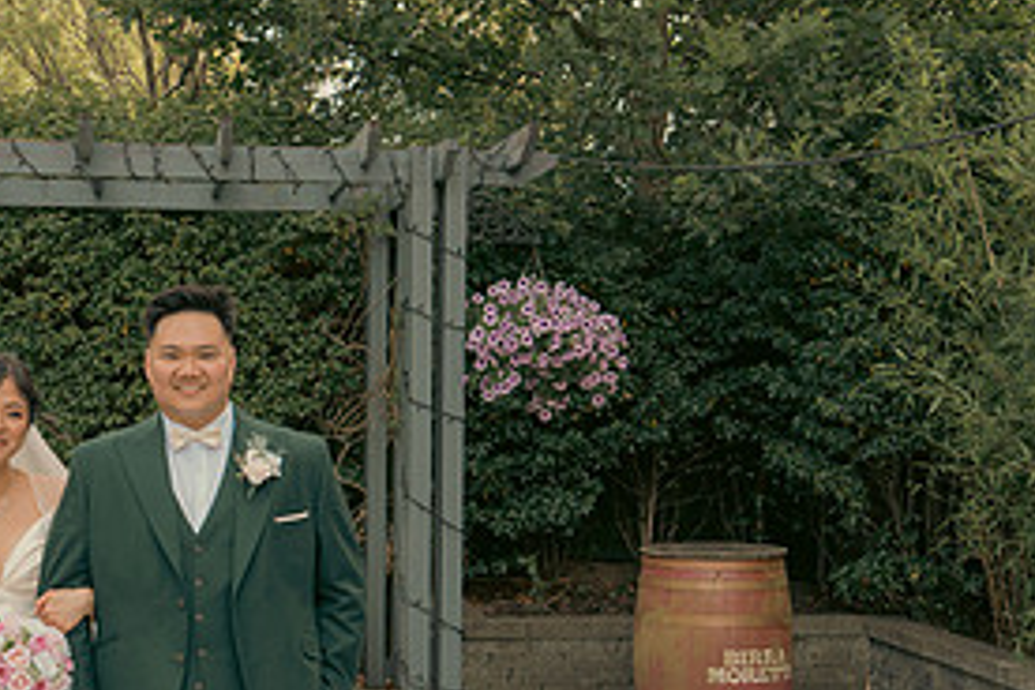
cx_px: 161
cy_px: 493
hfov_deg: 30.8
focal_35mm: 63
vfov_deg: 21.4
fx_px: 1811
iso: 200
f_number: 5.6
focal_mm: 30
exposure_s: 1/160
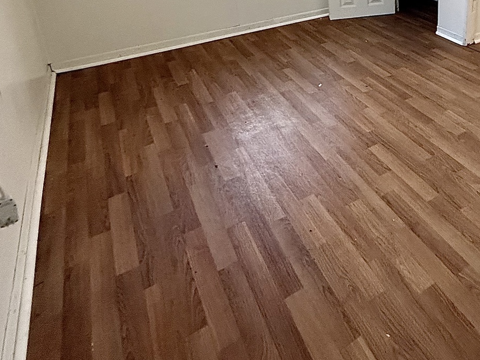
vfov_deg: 57.6
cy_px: 84
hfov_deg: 70.1
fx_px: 305
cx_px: 373
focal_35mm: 22
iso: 800
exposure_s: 1/60
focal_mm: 2.22
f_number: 2.2
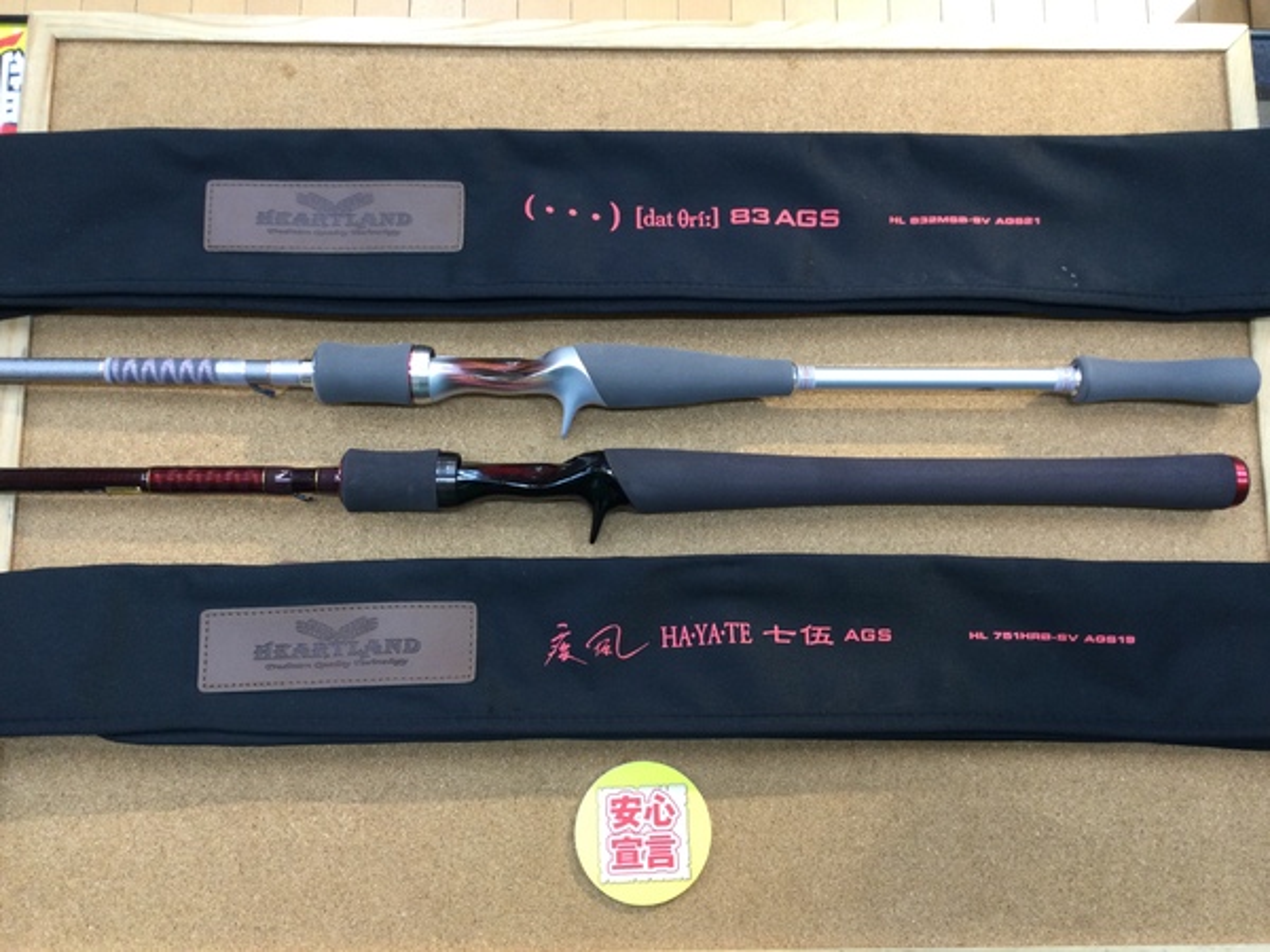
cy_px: 476
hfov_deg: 58.4
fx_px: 1137
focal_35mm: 31
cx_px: 635
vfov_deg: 45.4
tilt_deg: -81.2
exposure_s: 1/30
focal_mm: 3.3
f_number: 2.4
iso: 64
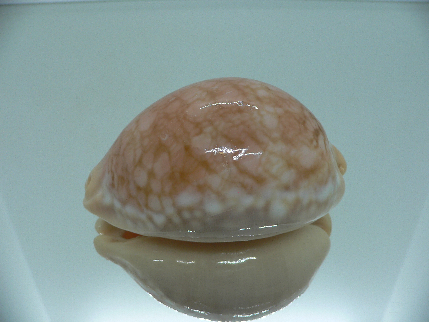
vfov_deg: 40.7
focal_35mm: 35
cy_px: 161
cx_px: 214
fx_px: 434
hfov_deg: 52.6
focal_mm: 4.6
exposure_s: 1/60
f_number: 2.8
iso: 80
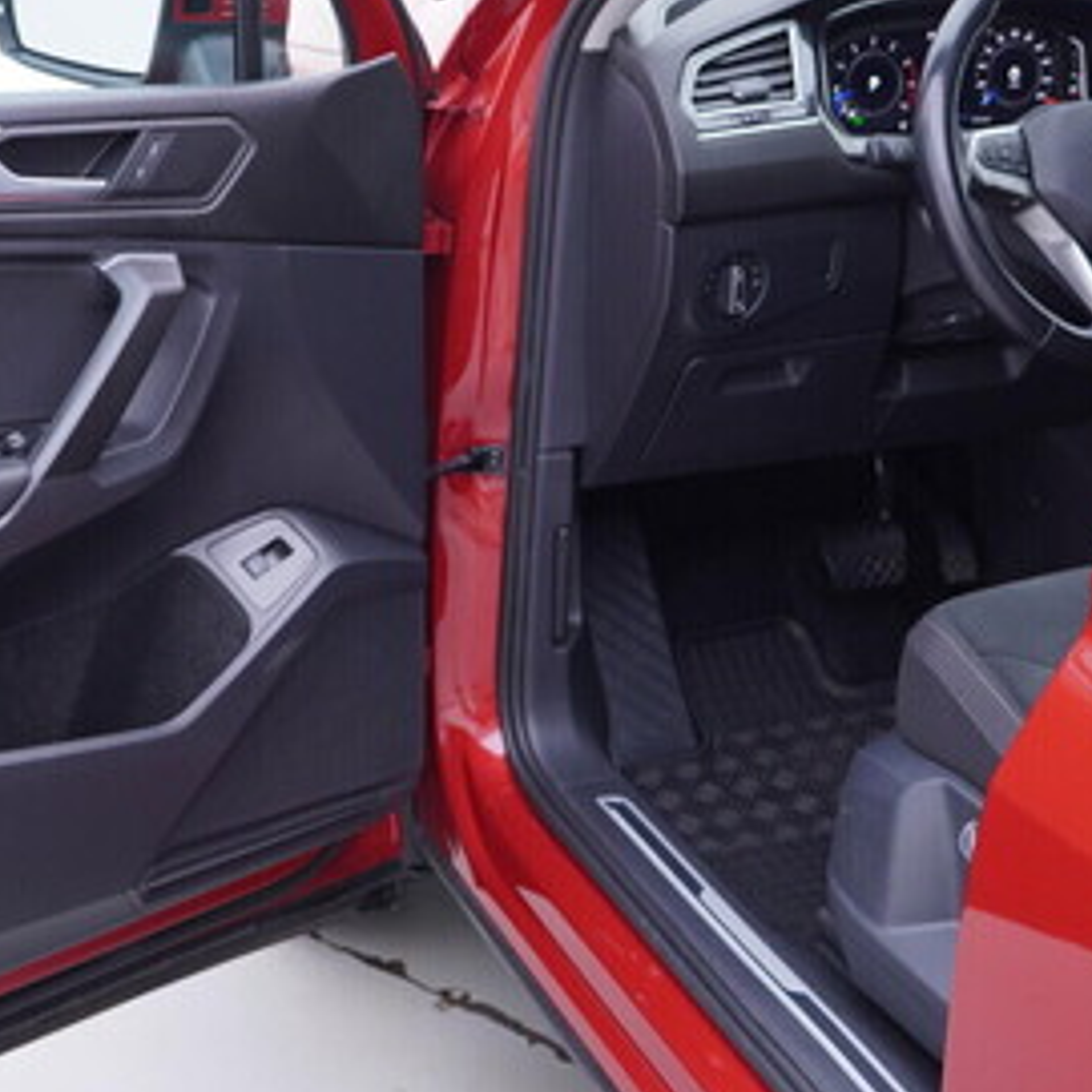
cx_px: 451
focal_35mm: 62
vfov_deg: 27.6
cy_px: 425
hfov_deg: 27.7
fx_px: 2213
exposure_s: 1/40
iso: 160
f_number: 2.8
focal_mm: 24
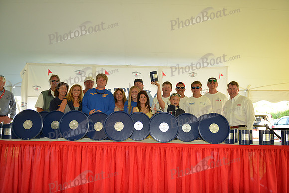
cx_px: 144
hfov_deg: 55.8
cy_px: 96
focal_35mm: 34
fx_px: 273
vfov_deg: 38.9
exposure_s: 1/320
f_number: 3.2
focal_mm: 34
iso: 1000
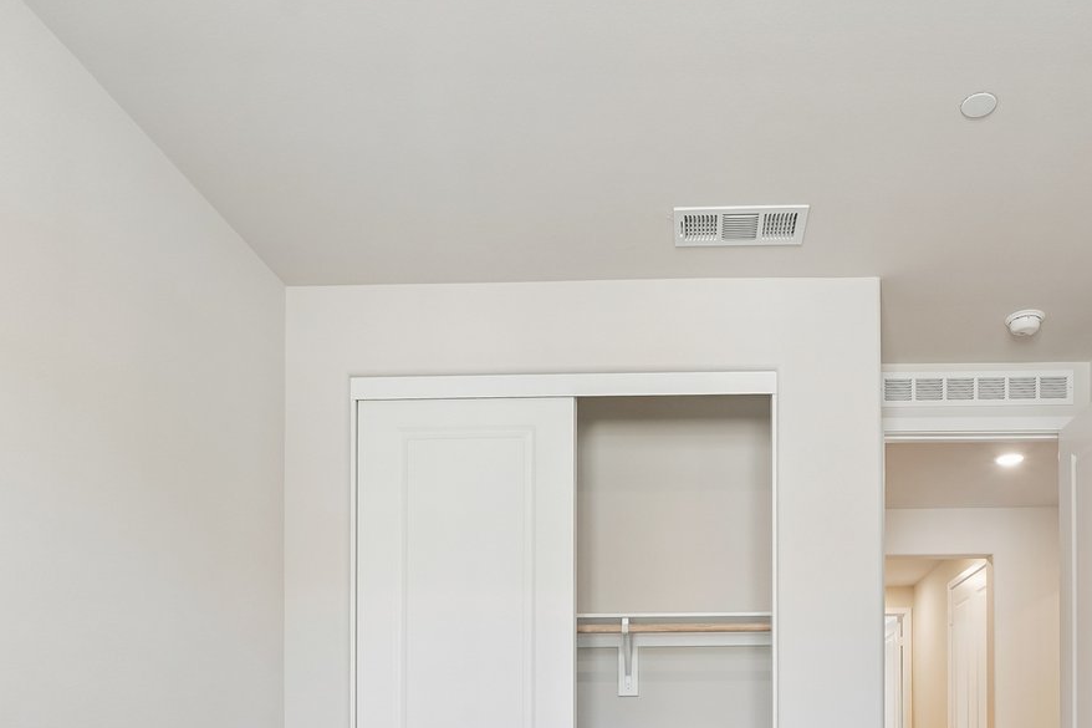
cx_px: 695
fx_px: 849
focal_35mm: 28
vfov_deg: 41.3
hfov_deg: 64.4
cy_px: 704
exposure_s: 1/20
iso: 400
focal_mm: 12
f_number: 8
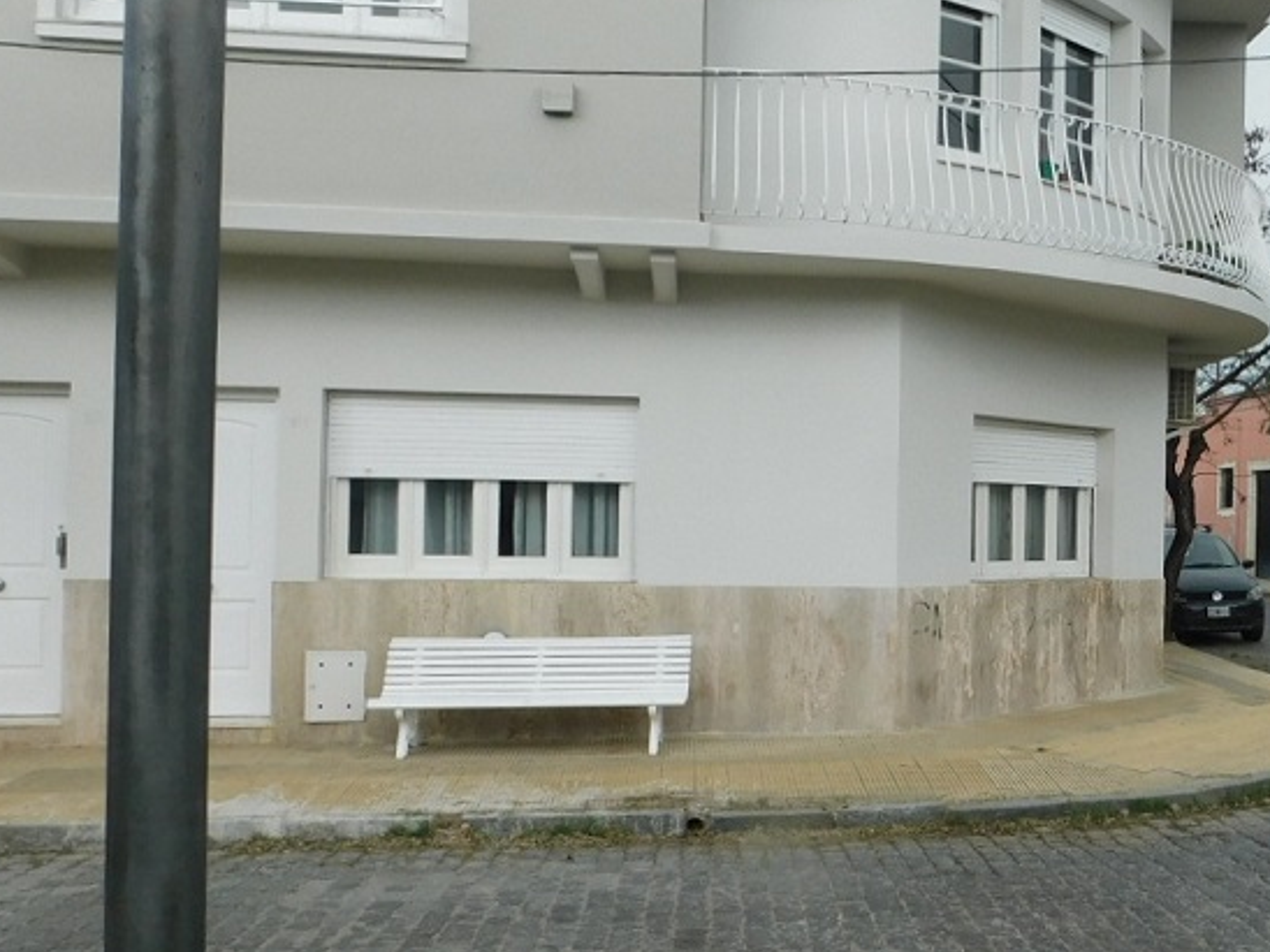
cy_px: 512
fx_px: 1724
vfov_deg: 30.9
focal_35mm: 47
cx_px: 1045
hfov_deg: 38.6
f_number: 3
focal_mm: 4
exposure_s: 1/800
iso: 125
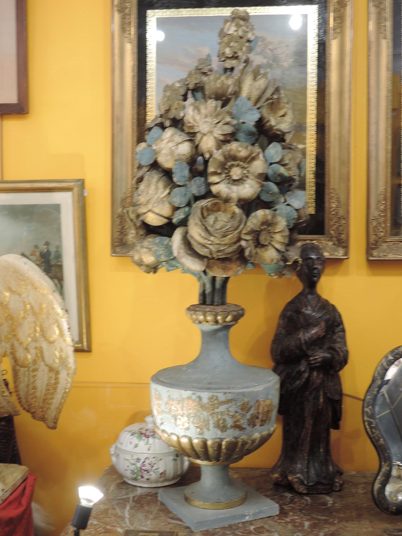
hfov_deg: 32.2
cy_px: 268
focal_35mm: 45
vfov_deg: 42.1
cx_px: 201
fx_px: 697
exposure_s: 1/10
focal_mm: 9.6
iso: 100
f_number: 3.4
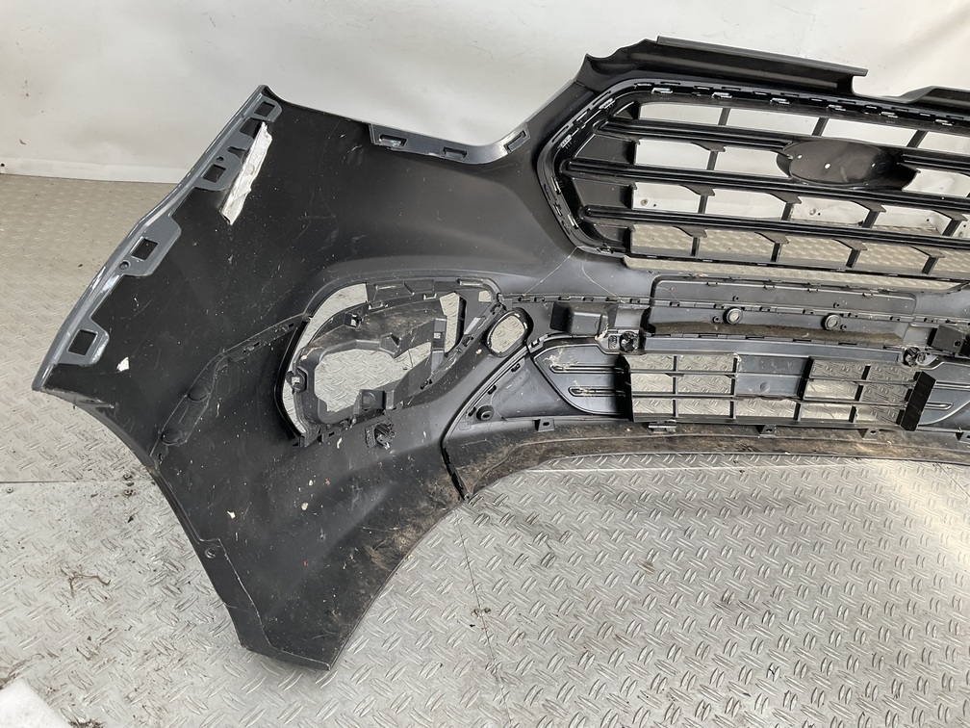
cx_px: 485
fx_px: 813
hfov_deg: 61.7
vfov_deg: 48.2
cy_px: 364
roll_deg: -13.0
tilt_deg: -30.8
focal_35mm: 29
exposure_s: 1/100
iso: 20
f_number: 1.8
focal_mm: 3
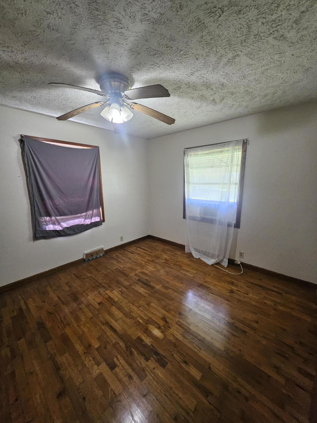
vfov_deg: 106.2
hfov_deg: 89.9
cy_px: 212
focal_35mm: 13
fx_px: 159
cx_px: 158
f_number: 2.2
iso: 400
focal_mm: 1.74
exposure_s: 1/60
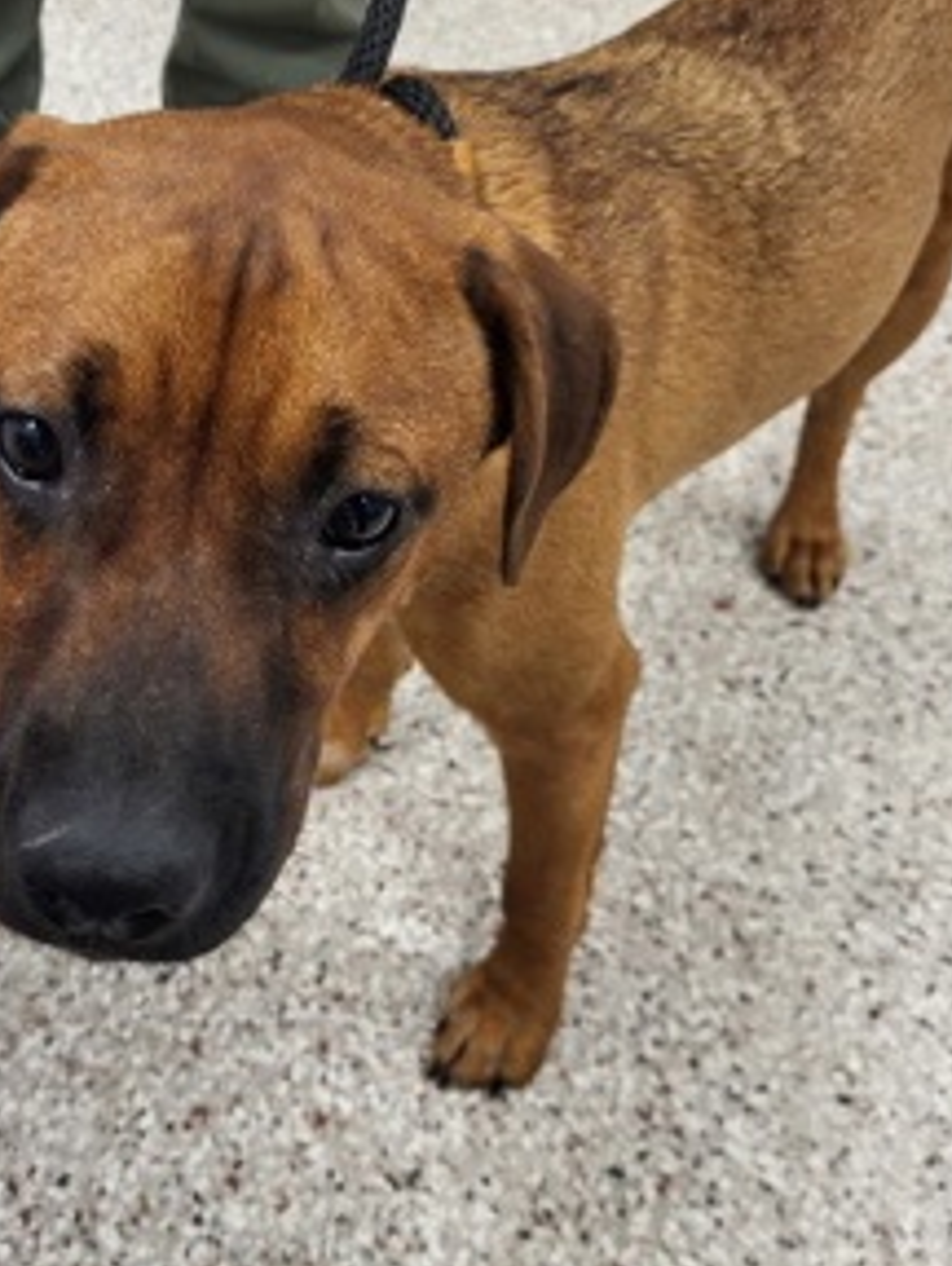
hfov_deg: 37.7
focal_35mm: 38
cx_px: 390
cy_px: 538
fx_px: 1390
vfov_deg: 48.8
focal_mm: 5.4
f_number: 1.8
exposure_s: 1/60
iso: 250
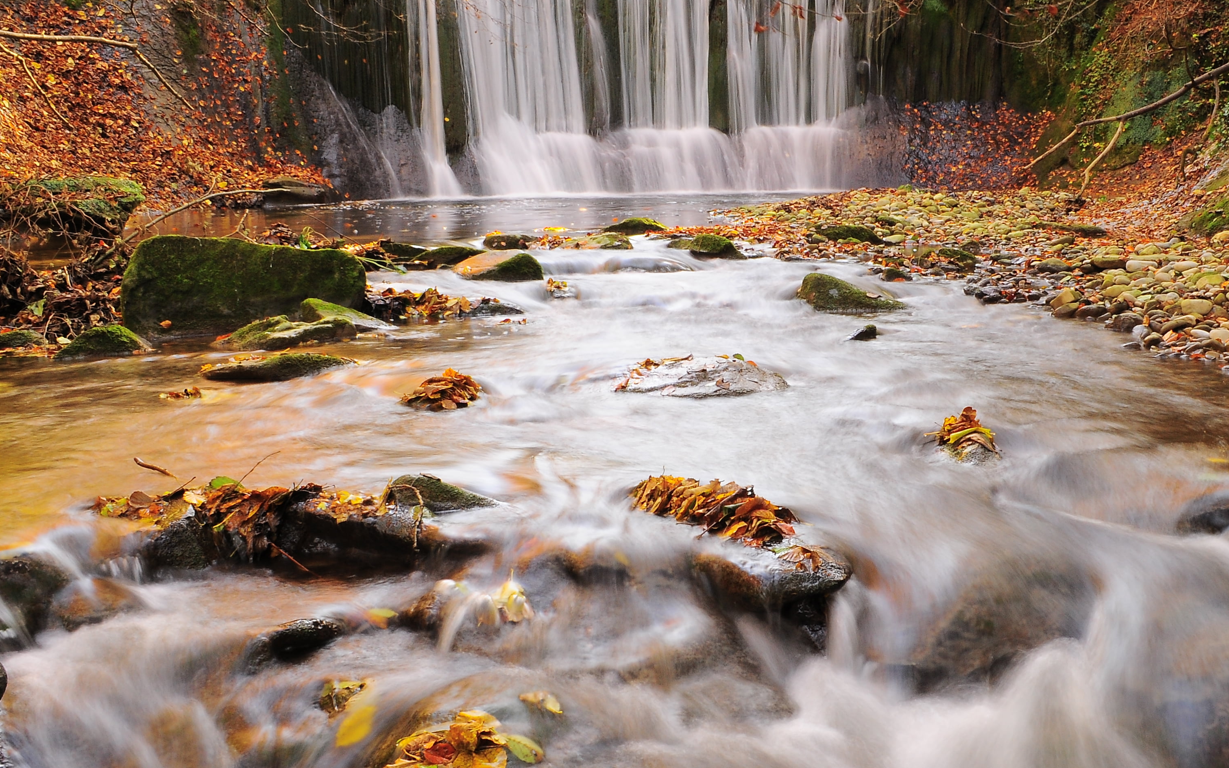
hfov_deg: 49.9
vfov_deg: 32.8
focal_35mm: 39
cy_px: 403
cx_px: 759
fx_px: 1306
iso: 200
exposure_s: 1/1.6
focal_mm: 18
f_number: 20
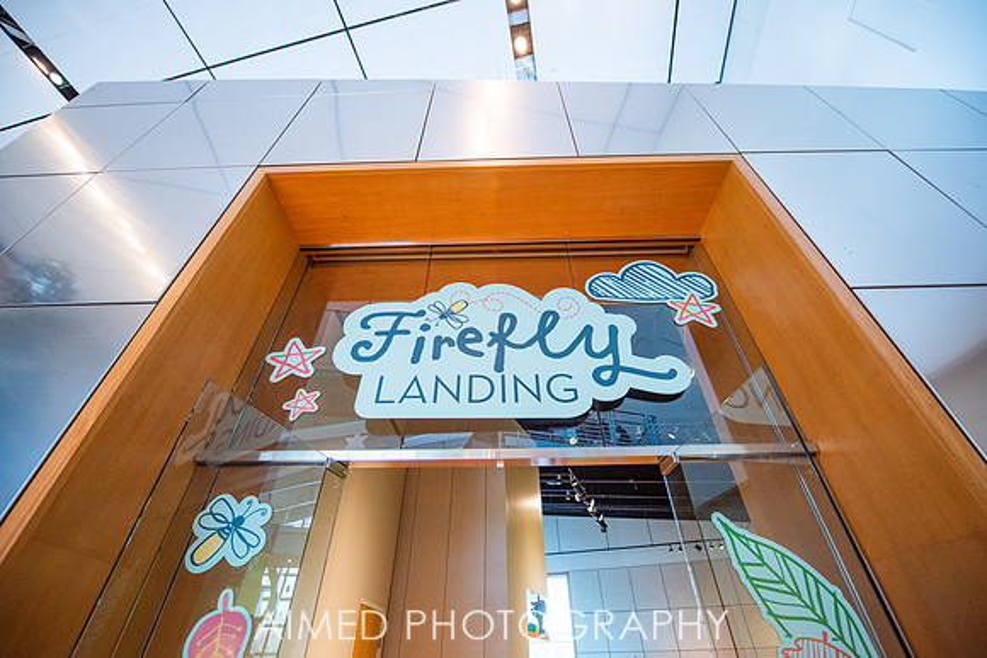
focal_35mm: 14
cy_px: 335
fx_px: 394
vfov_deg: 79.8
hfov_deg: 102.8
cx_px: 493
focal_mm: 14
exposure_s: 1/250
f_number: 2.8
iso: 1600
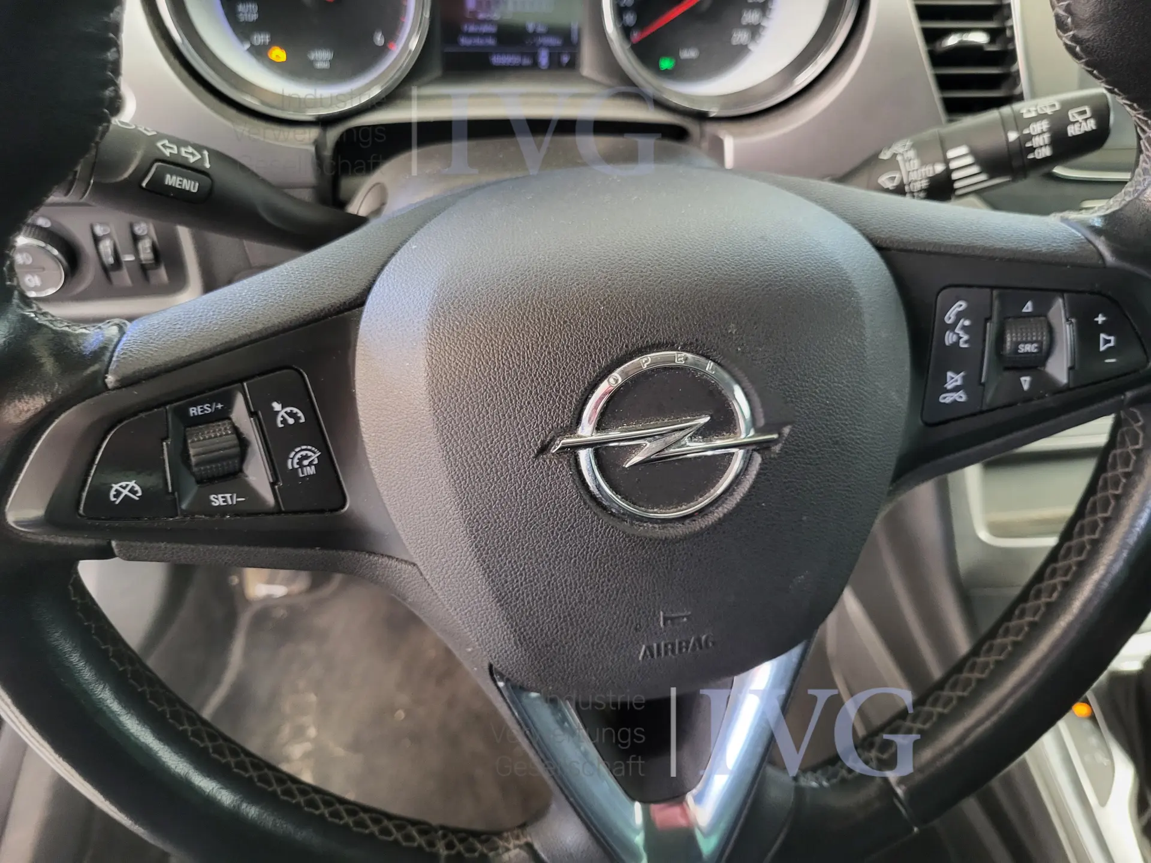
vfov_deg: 53.1
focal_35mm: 26
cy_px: 432
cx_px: 576
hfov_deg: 67.3
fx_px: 865
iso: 500
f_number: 1.8
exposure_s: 1/25
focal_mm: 5.4
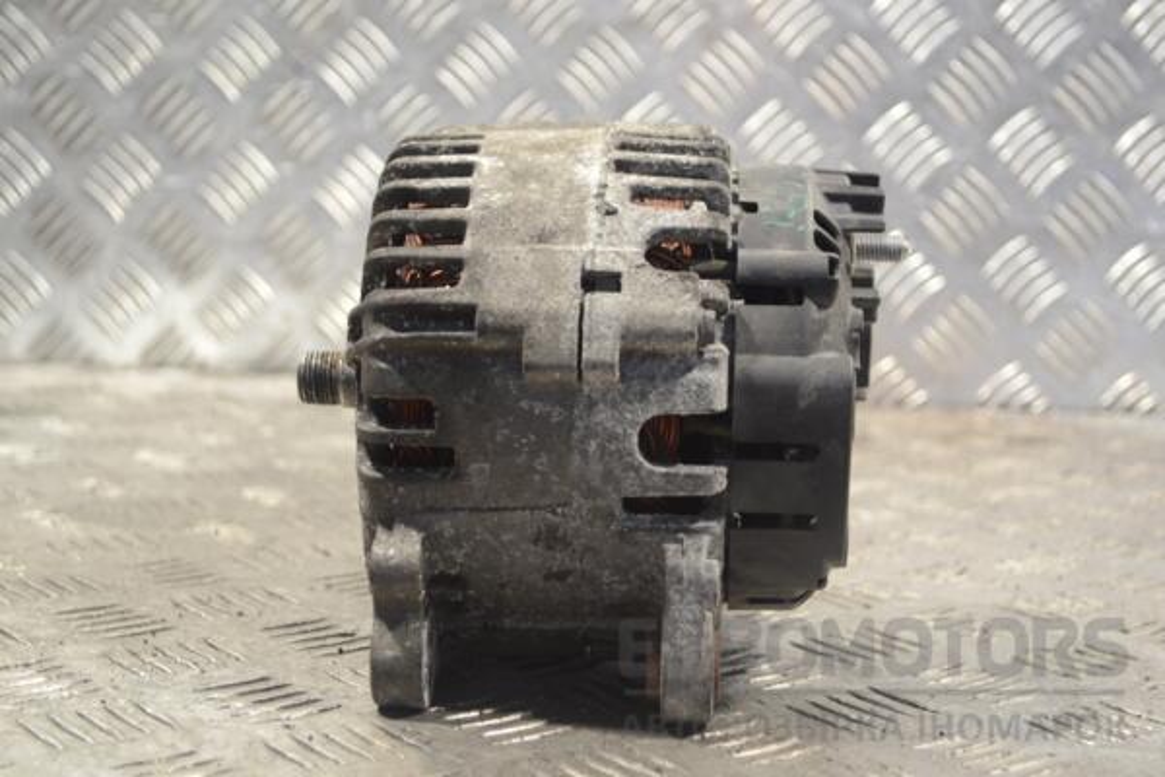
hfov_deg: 30.5
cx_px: 582
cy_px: 388
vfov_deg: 20.6
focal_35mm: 66
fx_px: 2136
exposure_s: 1/30
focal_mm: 44
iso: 400
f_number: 5.3
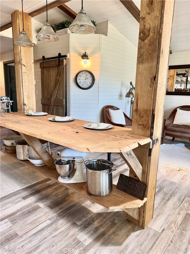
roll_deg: -2.0
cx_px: 95
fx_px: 176
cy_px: 127
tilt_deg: -11.6
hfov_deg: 56.8
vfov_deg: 71.6
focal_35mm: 24
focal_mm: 6.76
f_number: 1.78
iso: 160
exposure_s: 1/60
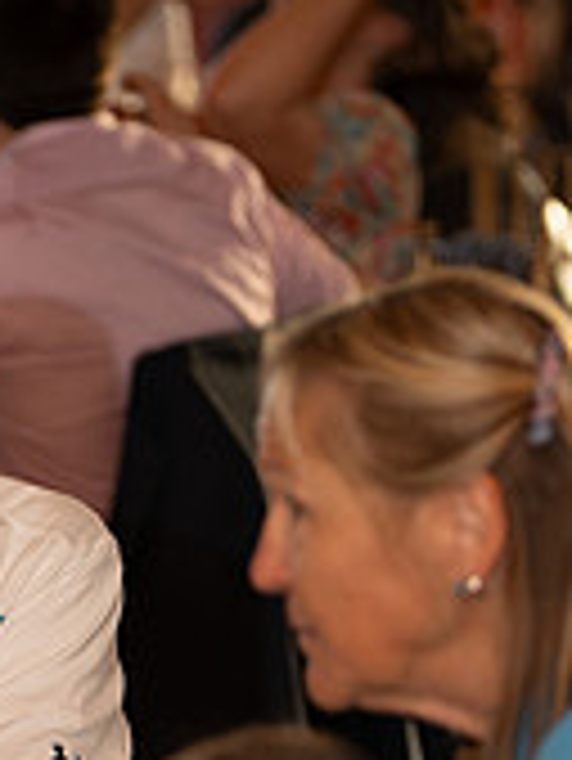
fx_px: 7327
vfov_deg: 5.9
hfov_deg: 4.4
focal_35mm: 333
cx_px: -266
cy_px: 609
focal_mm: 101
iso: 500
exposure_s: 1/250
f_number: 2.8
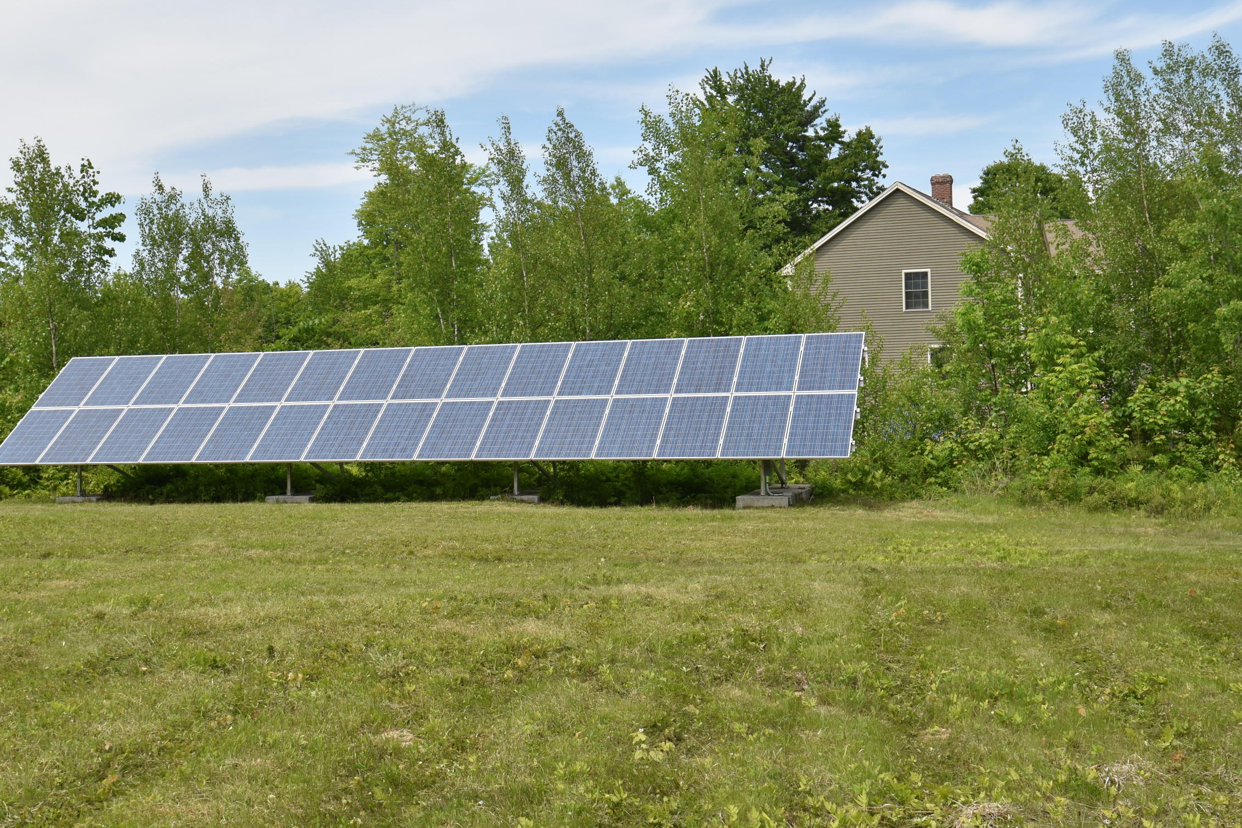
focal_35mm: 48
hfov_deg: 41.1
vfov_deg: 28.0
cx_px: 553
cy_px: 348
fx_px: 1656
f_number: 8
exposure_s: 1/250
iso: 100
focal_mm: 24
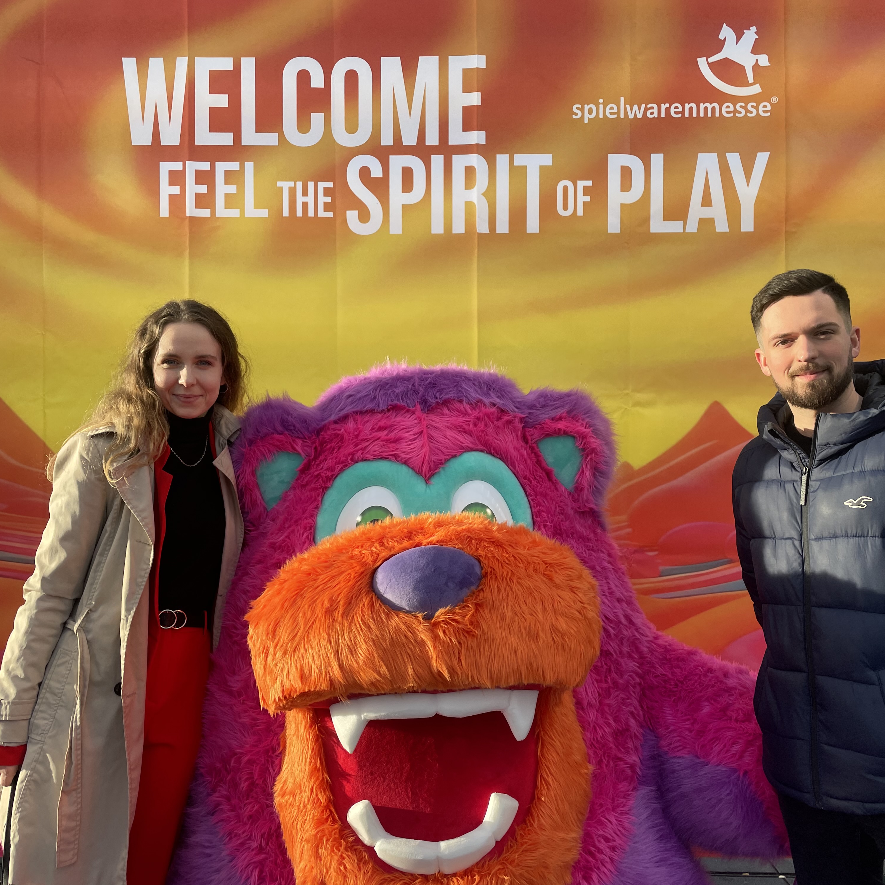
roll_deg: -0.1
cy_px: 447
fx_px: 897
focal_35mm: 31
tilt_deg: +0.4
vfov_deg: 52.5
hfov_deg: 52.5
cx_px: 471
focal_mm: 4.2
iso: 32
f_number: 1.6
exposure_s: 1/600
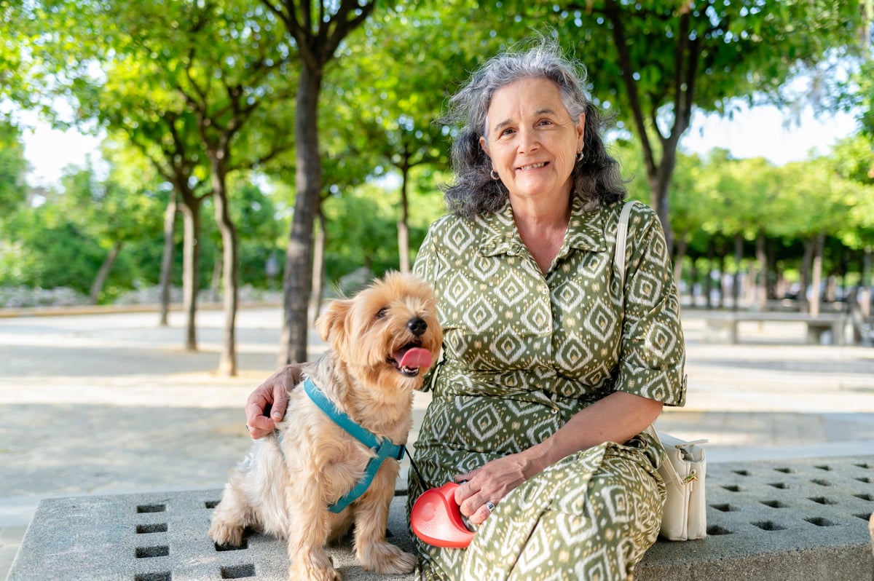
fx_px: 849
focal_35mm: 35
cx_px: 437
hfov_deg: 54.5
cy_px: 290
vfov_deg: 37.8
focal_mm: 35
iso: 100
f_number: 2.8
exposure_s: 1/200
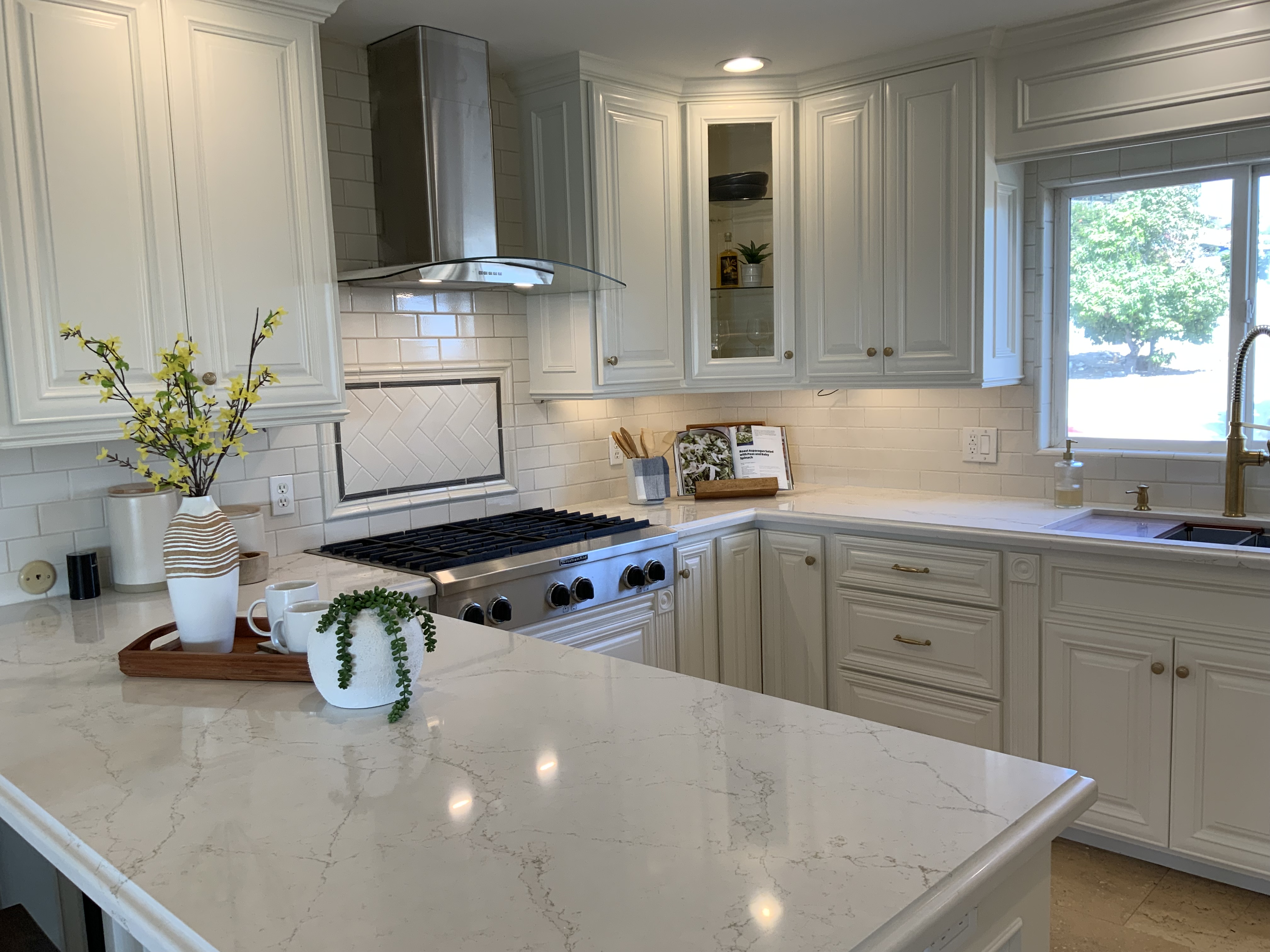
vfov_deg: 48.2
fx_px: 1064
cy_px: 476
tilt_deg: -6.7
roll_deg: +1.6
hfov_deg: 61.7
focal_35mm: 29
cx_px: 635
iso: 32
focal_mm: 3
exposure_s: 1/120
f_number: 1.8
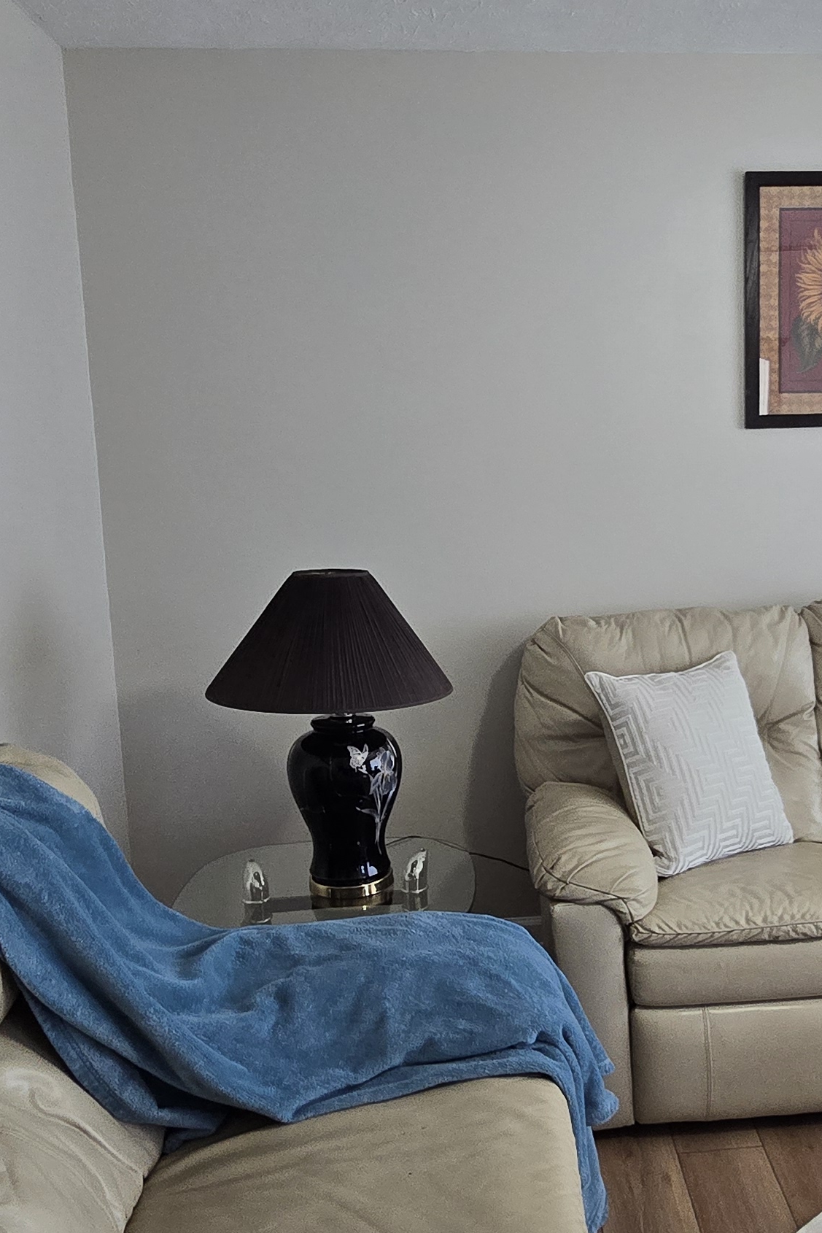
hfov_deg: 40.2
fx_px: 1096
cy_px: 625
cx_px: 592
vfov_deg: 58.7
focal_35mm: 32
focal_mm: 2.2
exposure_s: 1/60
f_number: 2.2
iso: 250
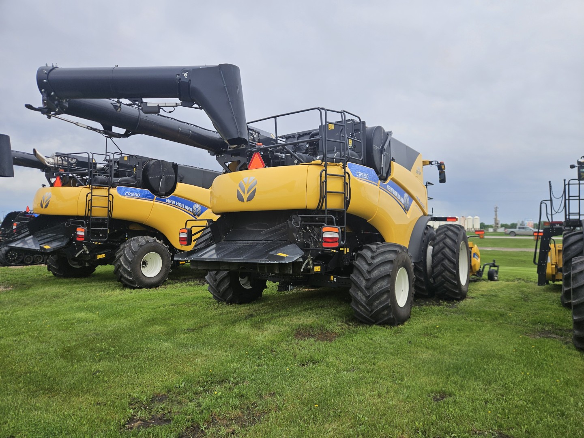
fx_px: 388
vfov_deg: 58.9
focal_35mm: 23
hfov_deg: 73.9
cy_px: 219
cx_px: 292
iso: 25
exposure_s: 1/1192
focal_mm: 5.4
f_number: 1.8
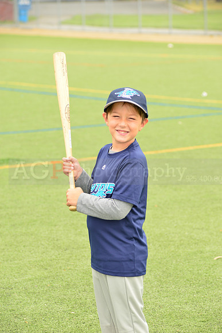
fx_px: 1340
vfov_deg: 14.2
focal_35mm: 145
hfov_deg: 9.5
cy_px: 166
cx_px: 111
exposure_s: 1/200
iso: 250
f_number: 8
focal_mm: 145
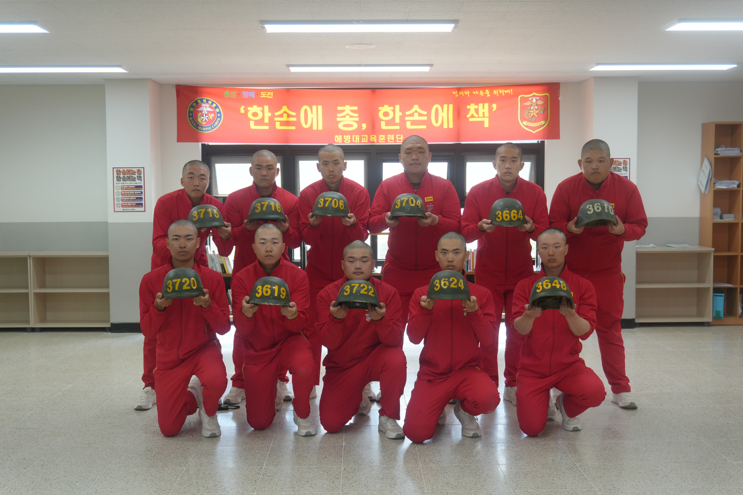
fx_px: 929
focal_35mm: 45
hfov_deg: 43.6
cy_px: 248
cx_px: 372
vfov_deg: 29.9
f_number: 5
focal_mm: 30
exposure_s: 1/160
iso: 500
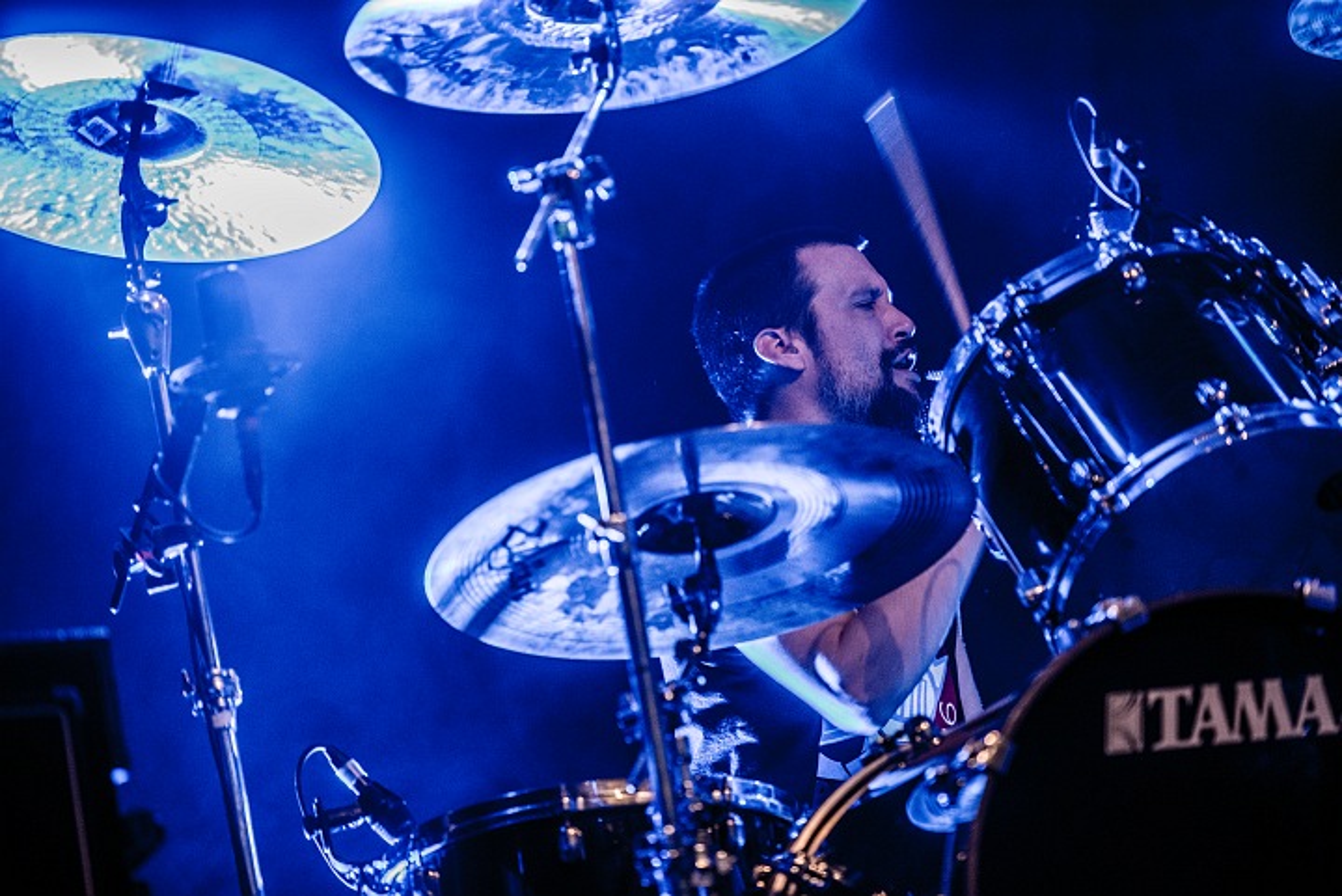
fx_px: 5781
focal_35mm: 155
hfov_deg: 13.2
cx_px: 671
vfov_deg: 8.9
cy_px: 448
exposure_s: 1/100
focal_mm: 155
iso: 2000
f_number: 2.8
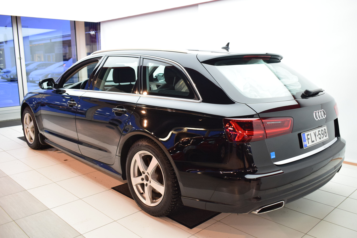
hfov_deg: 57.2
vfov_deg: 40.0
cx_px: 178
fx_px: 327
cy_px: 119
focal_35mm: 33
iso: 1600
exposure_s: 1/80
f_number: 4.5
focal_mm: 22
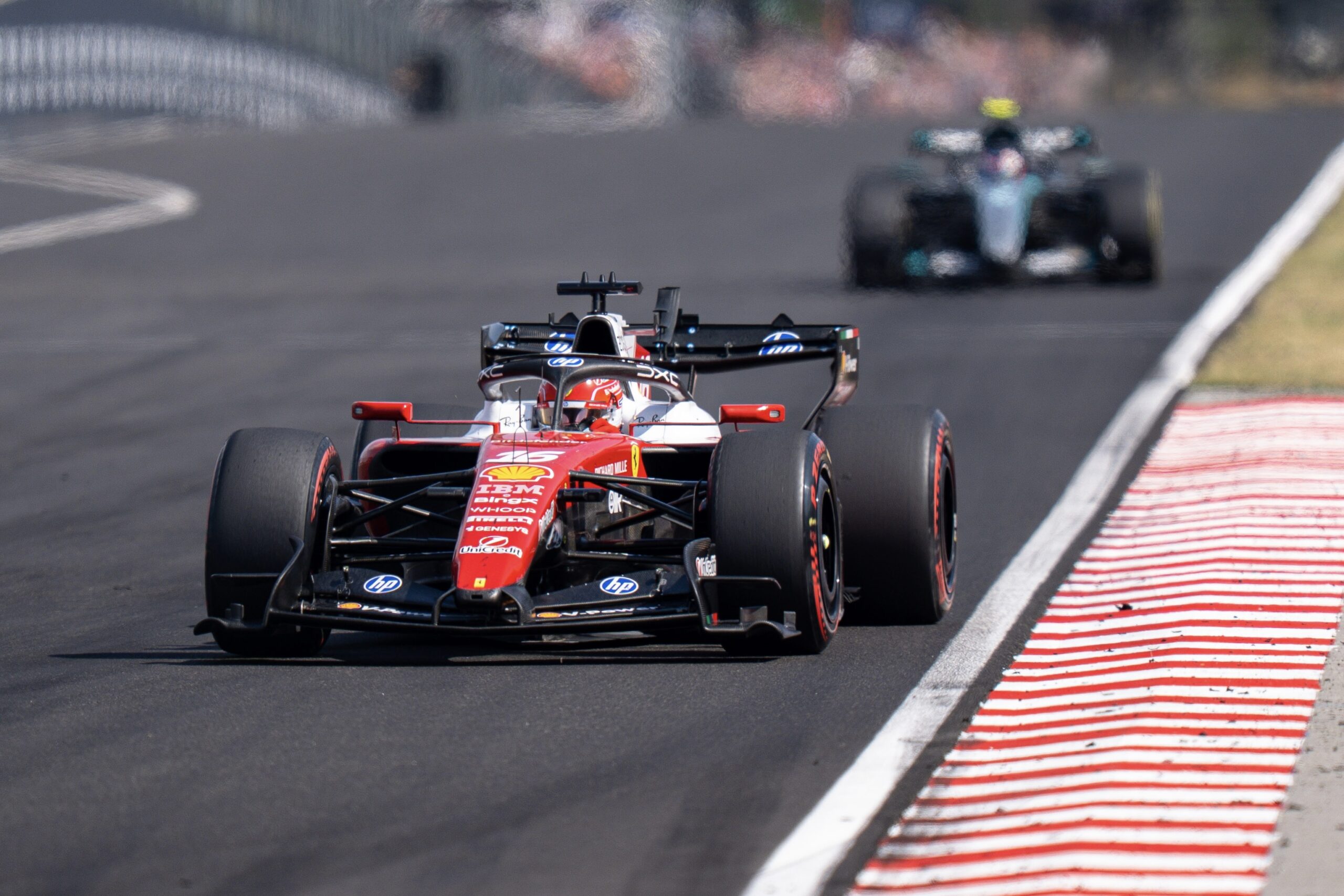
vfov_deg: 3.4
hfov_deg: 5.2
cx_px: 672
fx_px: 14933
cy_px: 448
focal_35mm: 400
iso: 125
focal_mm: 400
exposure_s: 1/2500
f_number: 2.8
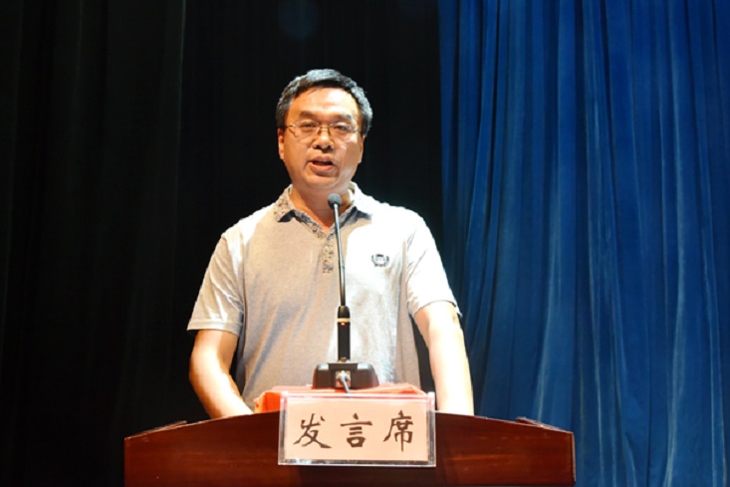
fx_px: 1034
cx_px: 329
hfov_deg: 38.8
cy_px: 234
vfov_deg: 26.5
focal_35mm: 51
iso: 2500
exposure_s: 1/80
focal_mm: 44
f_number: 9
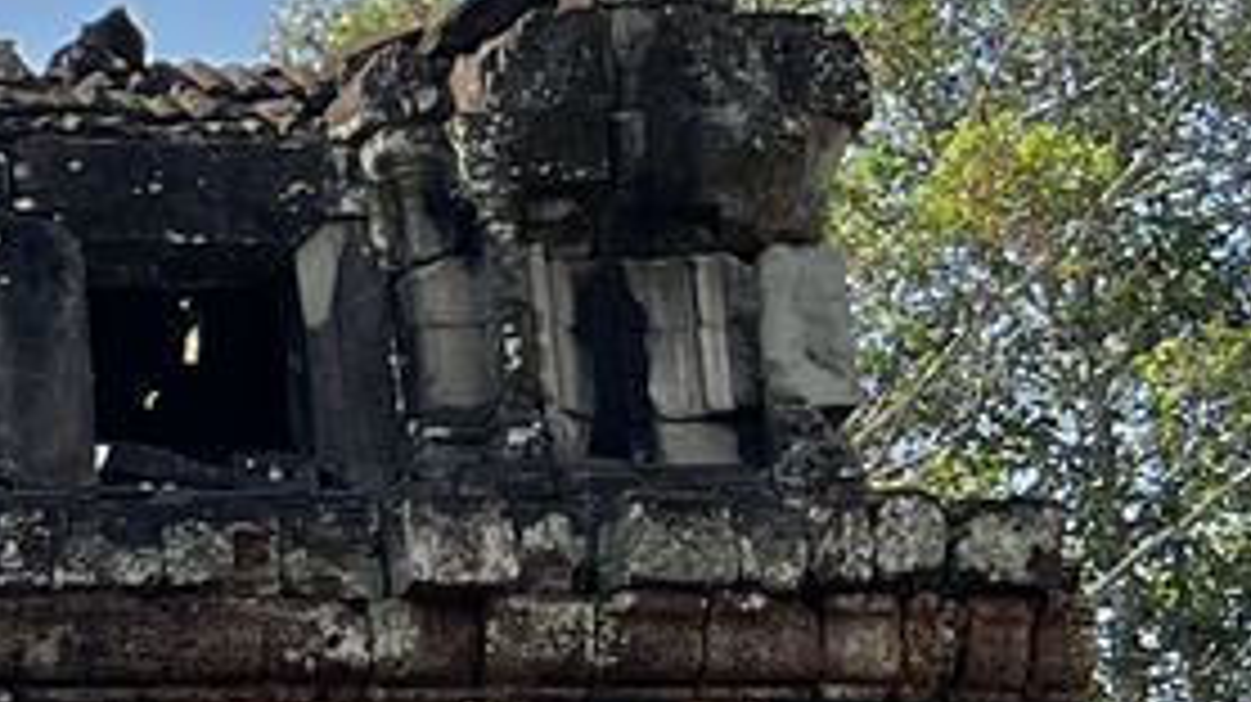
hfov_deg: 11.2
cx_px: -1674
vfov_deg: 7.2
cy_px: 1310
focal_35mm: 163
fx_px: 5404
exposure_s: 1/1412
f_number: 1.5
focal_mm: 5.7
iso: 50
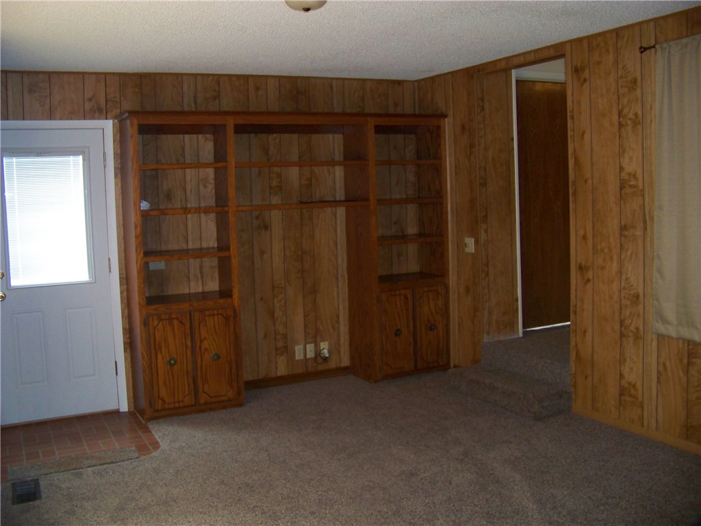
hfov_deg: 51.4
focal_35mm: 36
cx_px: 350
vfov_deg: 39.7
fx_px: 729
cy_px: 263
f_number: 2.8
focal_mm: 5.85
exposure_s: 1/30
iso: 200
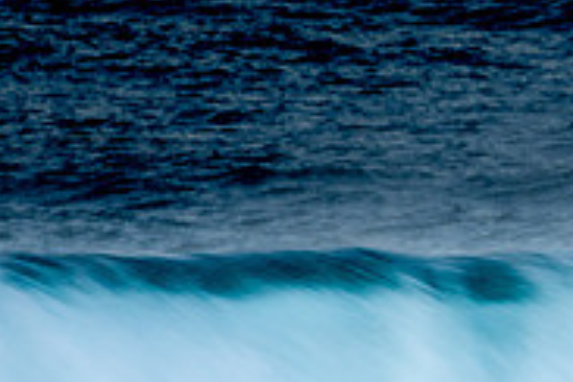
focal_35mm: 2383
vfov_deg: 0.6
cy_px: 600
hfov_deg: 0.9
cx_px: 823
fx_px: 37926
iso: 100
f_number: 16
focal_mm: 500
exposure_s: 1/20
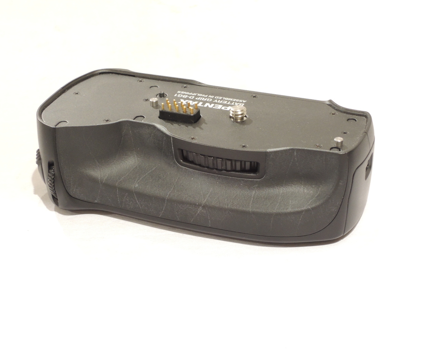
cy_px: 175
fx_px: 1053
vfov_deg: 19.0
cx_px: 209
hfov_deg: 23.6
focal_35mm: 81
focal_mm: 13.8
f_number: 5.3
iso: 400
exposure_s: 1/30
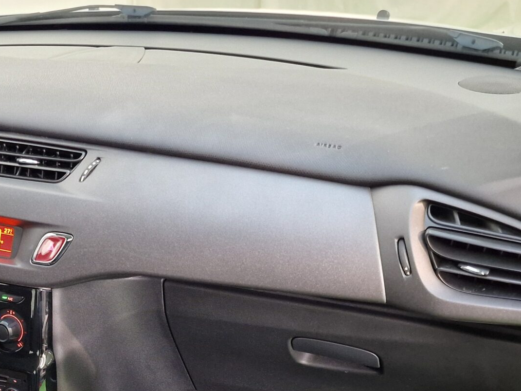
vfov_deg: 25.4
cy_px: 378
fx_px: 828
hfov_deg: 33.7
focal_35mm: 55
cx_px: 87
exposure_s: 1/33
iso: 500
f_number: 1.8
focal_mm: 6.4
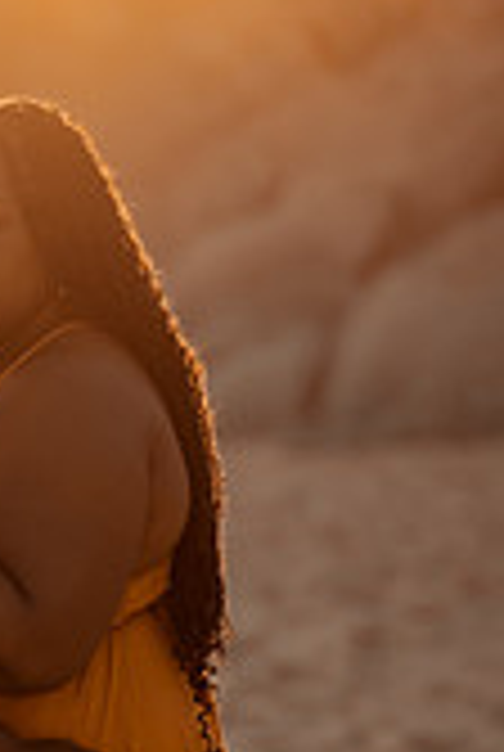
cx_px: -153
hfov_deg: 8.7
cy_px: 671
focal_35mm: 156
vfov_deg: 13.0
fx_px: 3262
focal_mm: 58
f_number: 1.4
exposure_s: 1/4000
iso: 100
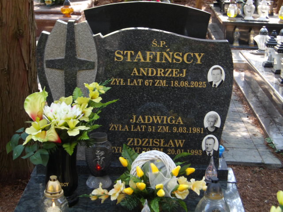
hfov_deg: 27.8
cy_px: 106
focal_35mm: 70
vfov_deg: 21.0
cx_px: 142
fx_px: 572
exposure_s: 1/29
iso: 200
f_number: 4.9
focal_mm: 12.5
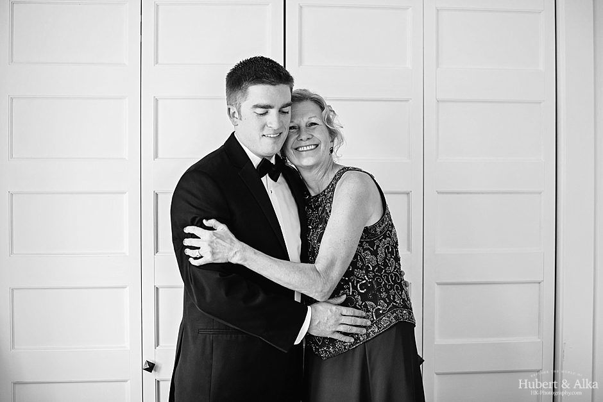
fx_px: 838
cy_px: 201
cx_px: 302
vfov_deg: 27.0
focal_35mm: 50
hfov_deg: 39.6
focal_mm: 50
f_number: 2.2
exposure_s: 1/500
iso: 400
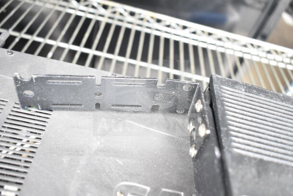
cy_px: 98
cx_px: 146
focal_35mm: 34
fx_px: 281
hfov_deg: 55.1
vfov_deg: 38.4
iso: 1600
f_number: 4
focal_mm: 23
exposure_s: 1/80
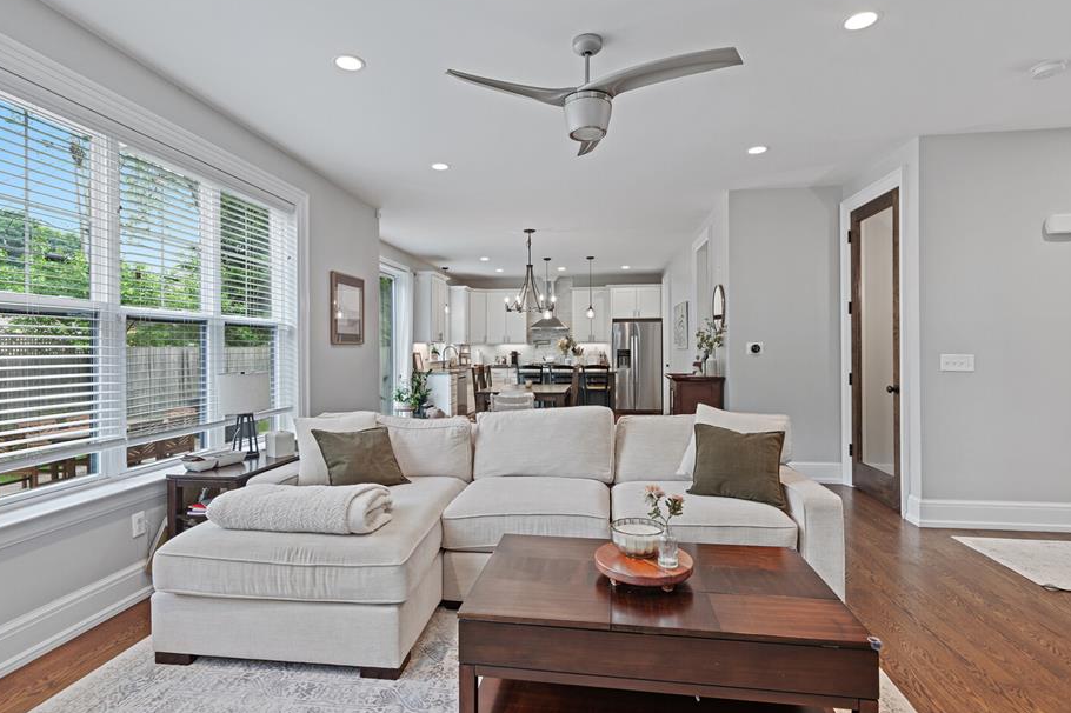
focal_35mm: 18
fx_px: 535
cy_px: 346
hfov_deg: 90.0
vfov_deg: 67.3
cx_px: 532
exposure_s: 1/10
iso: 250
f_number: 7.1
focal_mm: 16
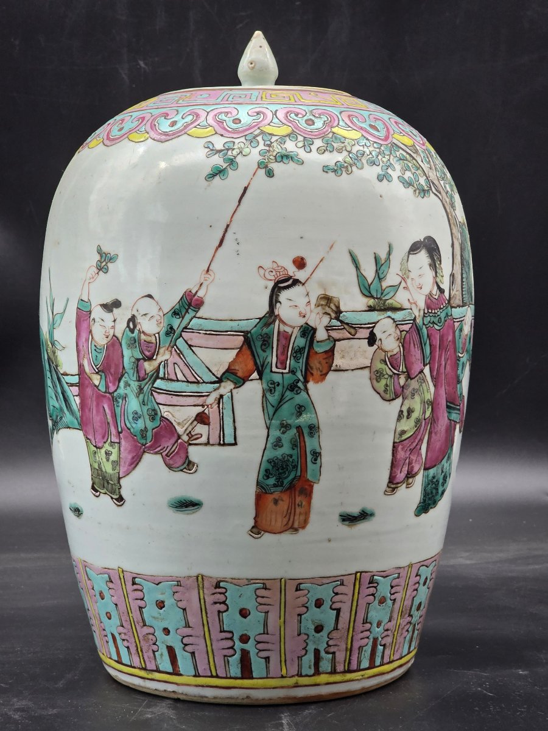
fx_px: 1456
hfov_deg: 21.3
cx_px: 274
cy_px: 366
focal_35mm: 69
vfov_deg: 28.2
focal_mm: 7.9
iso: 125
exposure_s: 1/45.6
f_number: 2.4
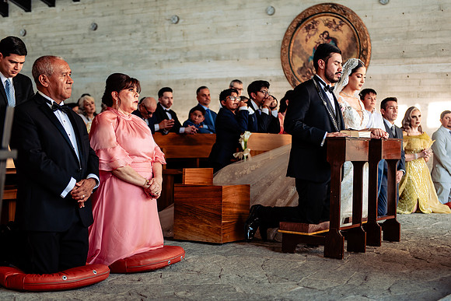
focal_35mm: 58
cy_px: 150
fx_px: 730
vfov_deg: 23.3
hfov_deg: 34.3
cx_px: 226
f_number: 3.2
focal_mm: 58
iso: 500
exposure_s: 1/320
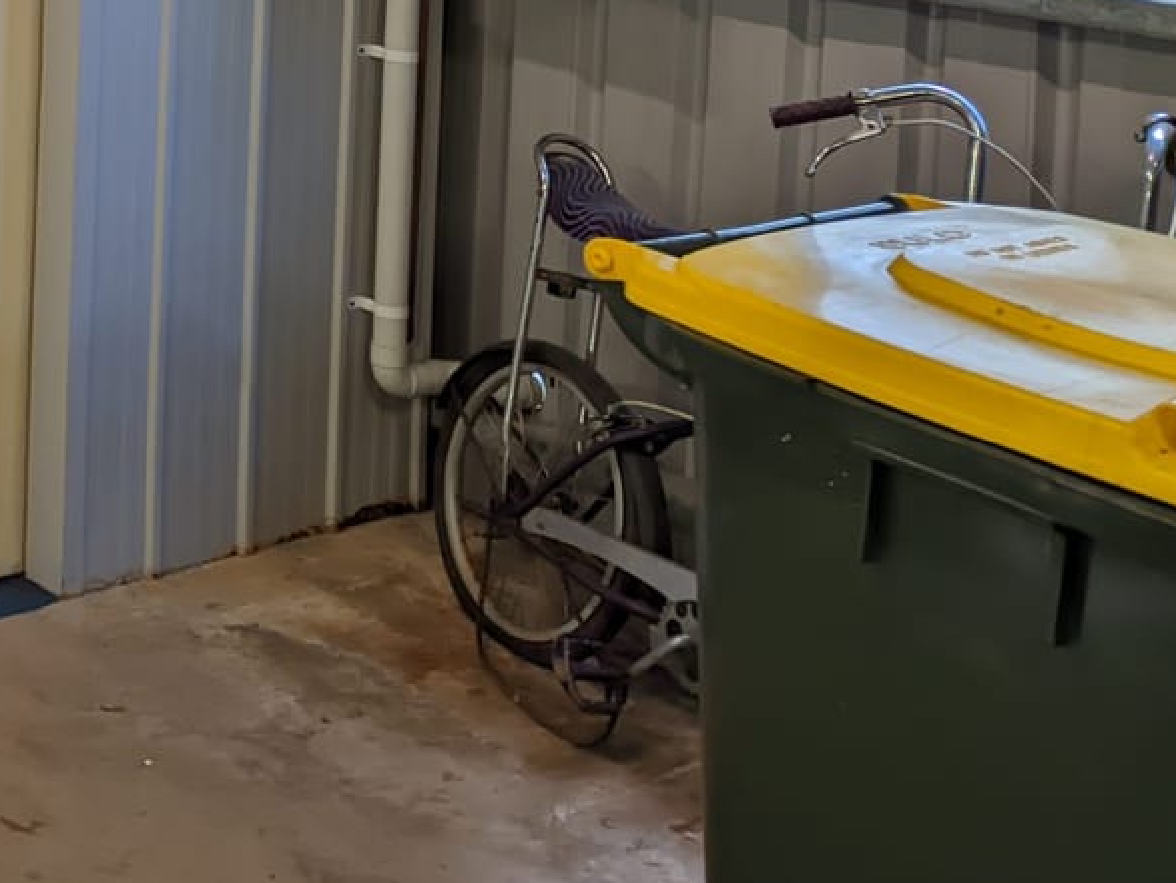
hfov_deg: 27.5
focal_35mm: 61
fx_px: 2073
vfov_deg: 22.1
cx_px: -271
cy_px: -202
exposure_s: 1/100
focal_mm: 5.56
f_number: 1.8
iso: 752
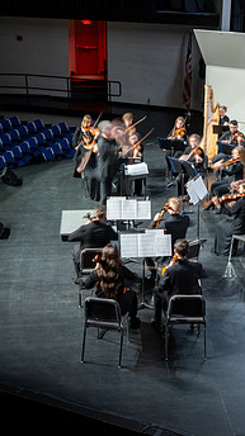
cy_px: 205
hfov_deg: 22.5
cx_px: 168
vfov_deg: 39.2
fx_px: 613
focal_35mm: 53
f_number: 13
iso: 100
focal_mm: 30
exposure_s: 1/1.25
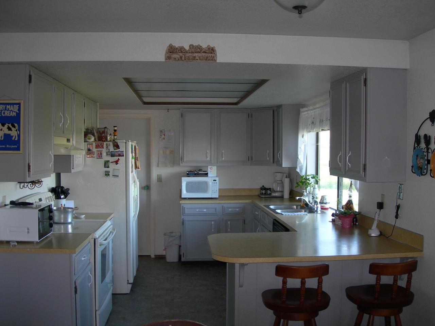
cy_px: 163
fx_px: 478
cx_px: 218
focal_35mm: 38
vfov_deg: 37.7
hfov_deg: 49.0
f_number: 2.8
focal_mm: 7.8
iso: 50
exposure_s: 1/30
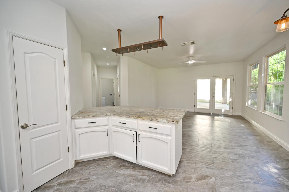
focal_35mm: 14
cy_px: 96
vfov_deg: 81.1
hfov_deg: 104.3
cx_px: 144
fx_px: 112
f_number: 4
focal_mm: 14
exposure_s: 1/60
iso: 200
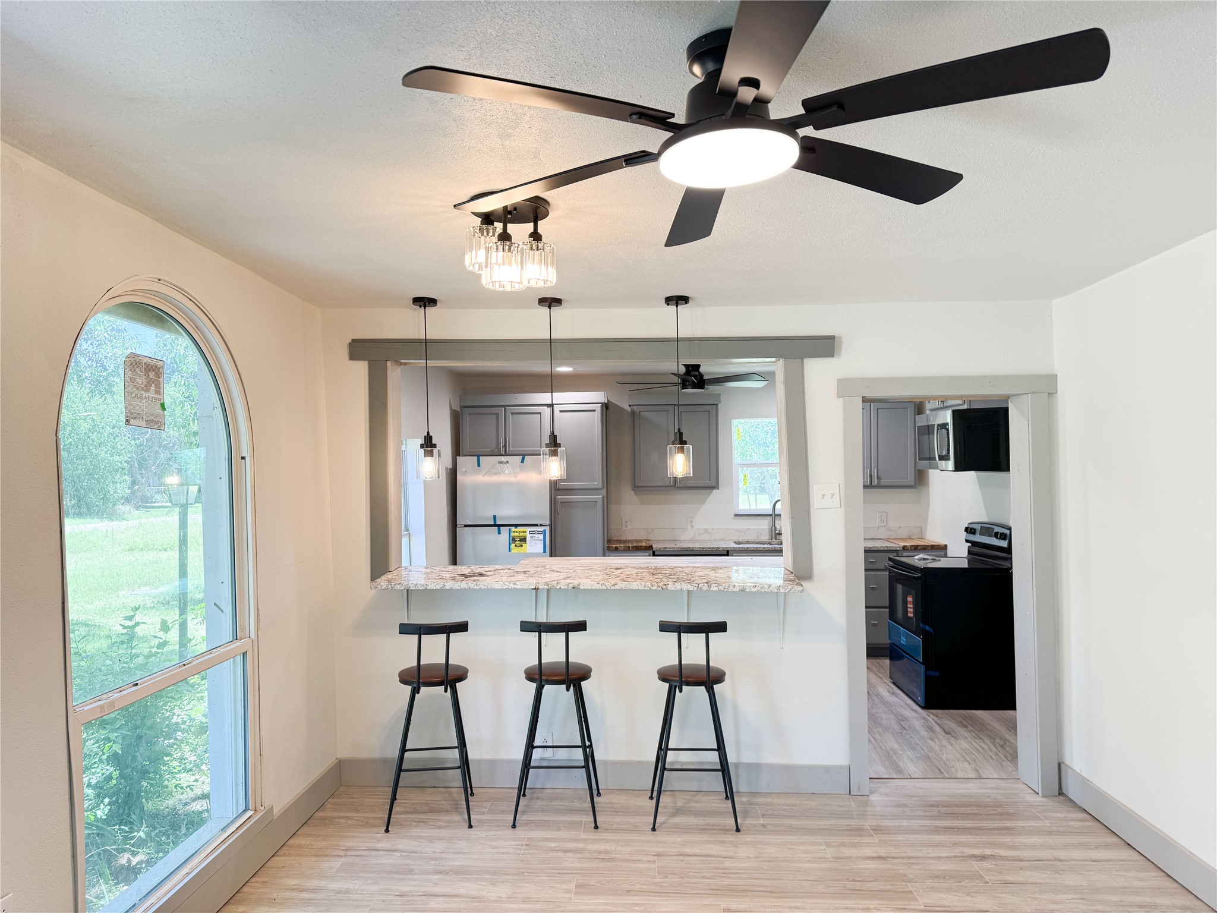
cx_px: 608
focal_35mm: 24
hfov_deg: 71.6
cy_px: 456
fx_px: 844
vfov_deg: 56.8
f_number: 1.78
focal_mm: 6.76
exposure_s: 1/120
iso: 64
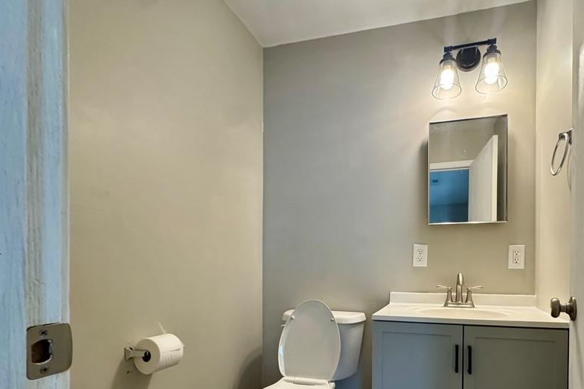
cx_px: 372
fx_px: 308
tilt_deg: -1.5
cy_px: 274
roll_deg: -0.6
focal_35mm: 19
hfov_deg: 84.9
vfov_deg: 62.1
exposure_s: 1/120
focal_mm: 2.22
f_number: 2.2
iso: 320
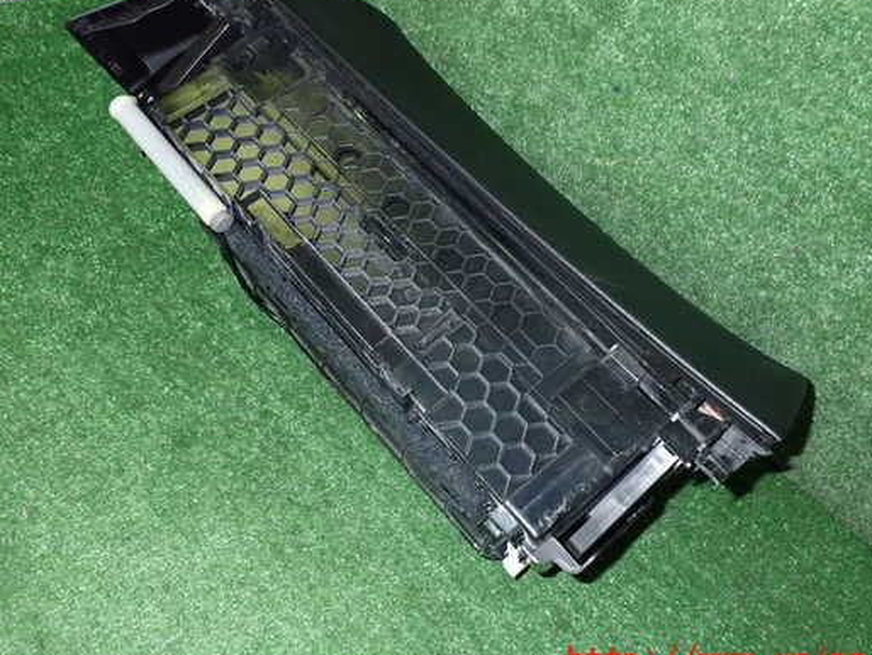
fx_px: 882
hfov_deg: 52.6
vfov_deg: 40.7
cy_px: 302
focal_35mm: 35
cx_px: 441
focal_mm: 5.4
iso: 800
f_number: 6.3
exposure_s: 1/30
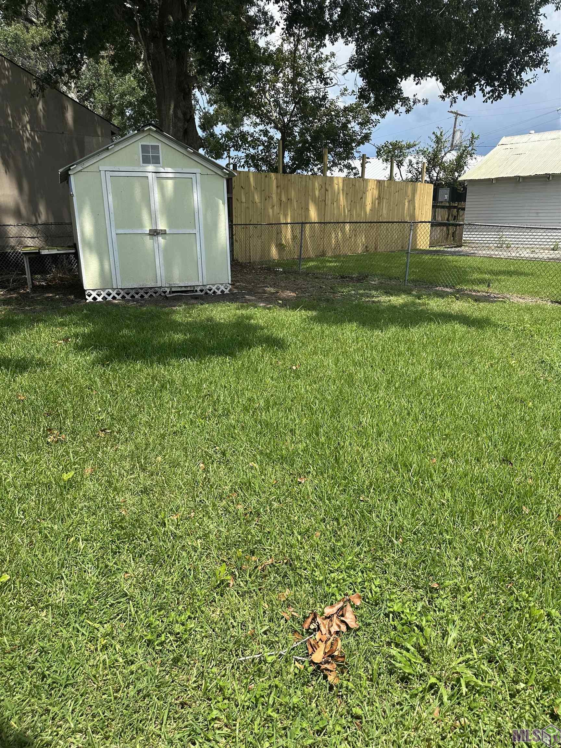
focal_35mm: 24
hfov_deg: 56.8
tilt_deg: -15.2
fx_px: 519
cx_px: 280
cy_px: 374
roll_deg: -1.0
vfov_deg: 71.6
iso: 80
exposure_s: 1/2882
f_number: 1.78
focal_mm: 6.86
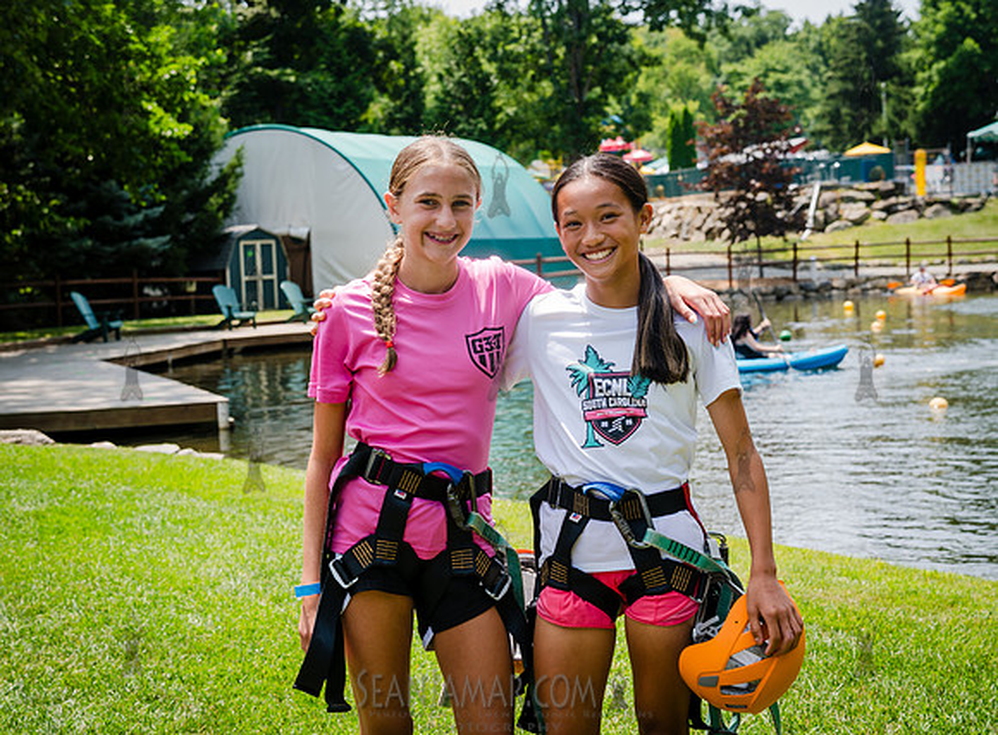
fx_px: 1561
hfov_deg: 35.5
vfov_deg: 26.5
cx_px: 506
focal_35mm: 54
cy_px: 328
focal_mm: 46
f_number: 4.5
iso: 100
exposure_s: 1/250
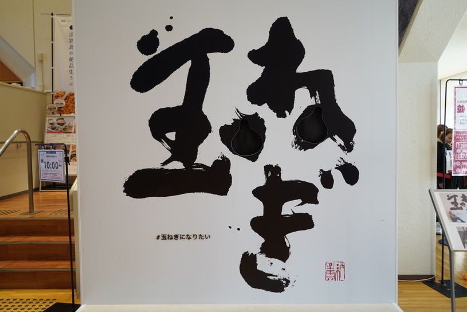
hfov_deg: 65.5
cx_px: 234
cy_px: 156
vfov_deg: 46.4
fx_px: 363
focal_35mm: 28
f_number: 4
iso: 640
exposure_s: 1/160
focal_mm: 28
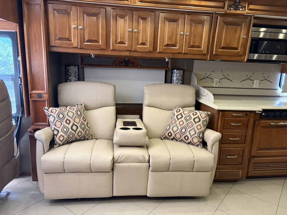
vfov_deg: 53.1
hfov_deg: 67.3
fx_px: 216
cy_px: 108
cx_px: 144
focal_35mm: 26
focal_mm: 5.96
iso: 400
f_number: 1.6
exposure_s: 1/60
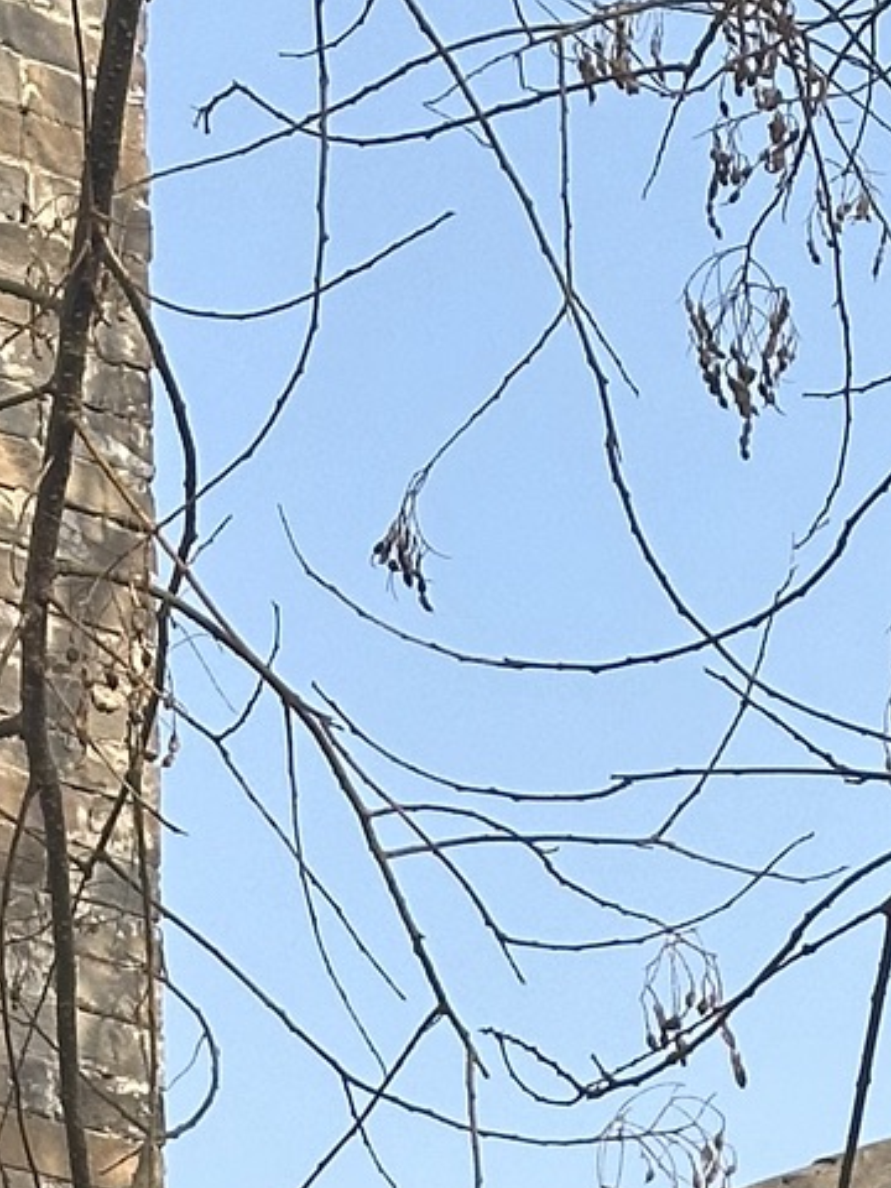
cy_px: 2034
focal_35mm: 200
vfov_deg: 9.5
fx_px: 6864
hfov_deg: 7.3
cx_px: 1289
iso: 64
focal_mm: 6.86
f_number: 1.78
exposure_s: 1/1497
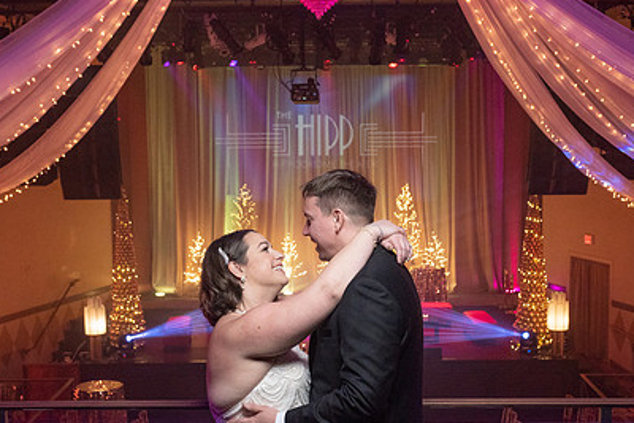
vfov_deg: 23.0
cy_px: 256
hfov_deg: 33.9
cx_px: 305
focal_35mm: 59
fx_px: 1039
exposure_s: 1/100
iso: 4000
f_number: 5.6
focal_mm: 38
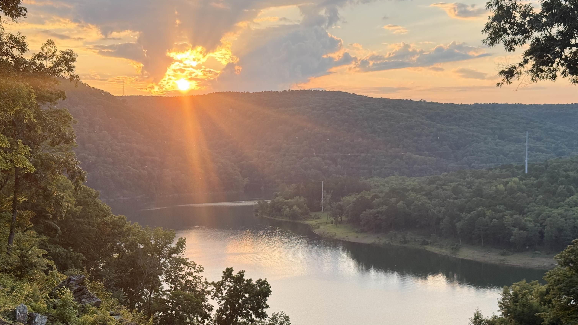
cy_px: 216
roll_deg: +1.2
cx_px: 288
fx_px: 812
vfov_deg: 22.5
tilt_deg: -5.5
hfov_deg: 39.2
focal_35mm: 53
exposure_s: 1/592
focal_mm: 6.76
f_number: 1.78
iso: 64
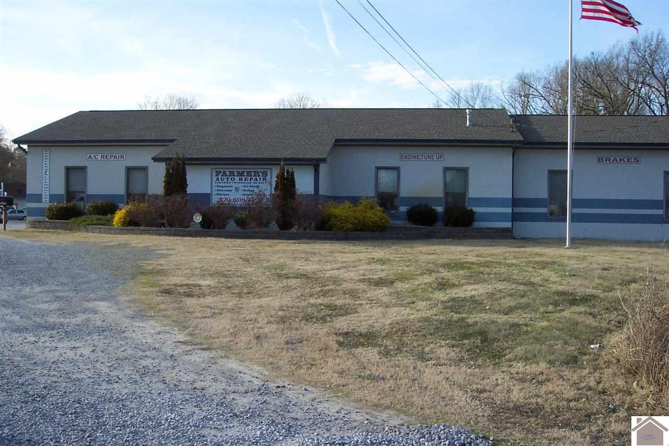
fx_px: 706
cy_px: 223
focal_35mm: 38
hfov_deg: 50.7
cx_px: 334
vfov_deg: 35.0
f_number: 4.8
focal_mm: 8
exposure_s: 1/350
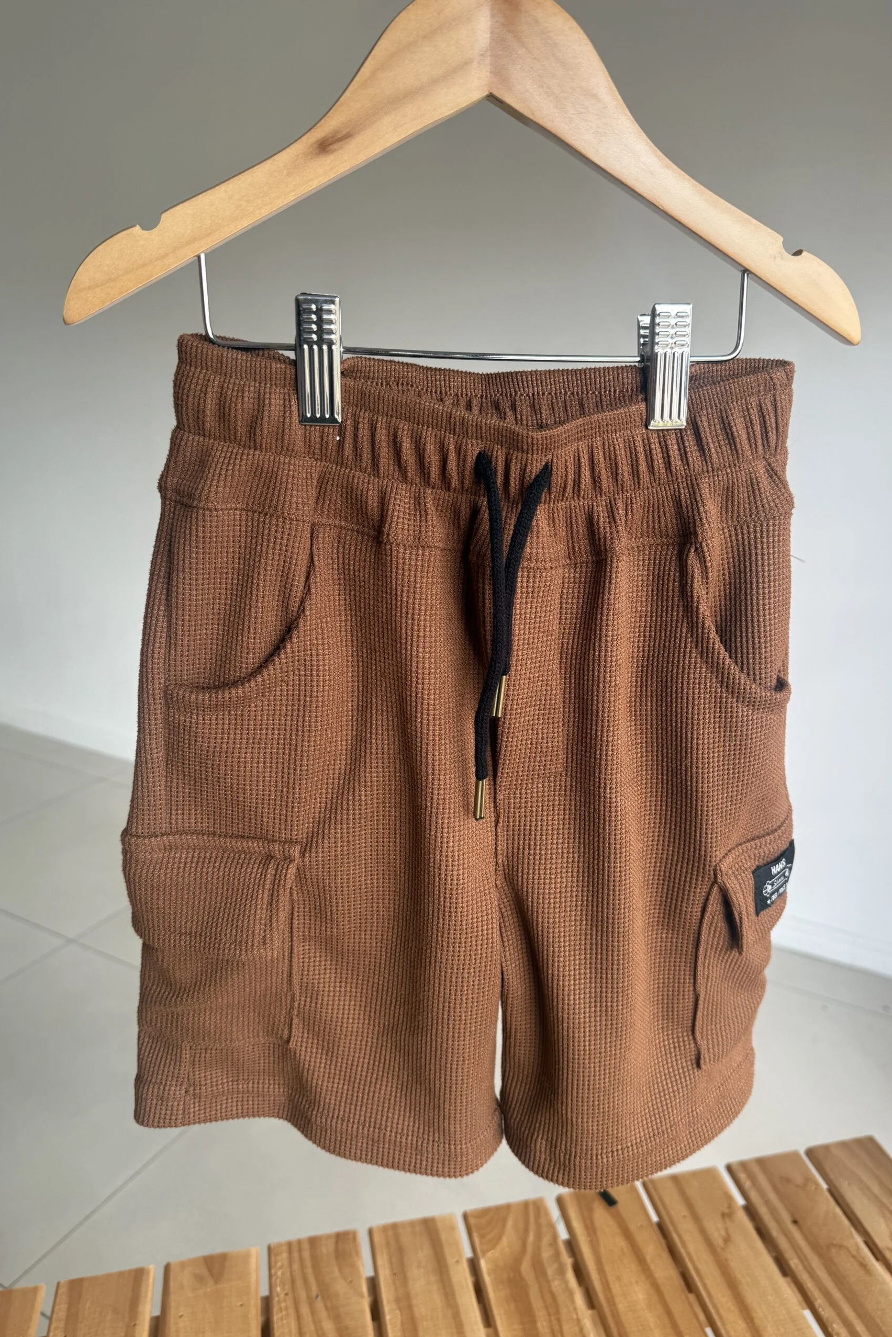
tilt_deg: -16.8
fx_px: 929
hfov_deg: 51.2
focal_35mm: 25
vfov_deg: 71.5
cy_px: 669
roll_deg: -1.2
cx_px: 495
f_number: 1.78
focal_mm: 6.76
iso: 64
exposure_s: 1/121
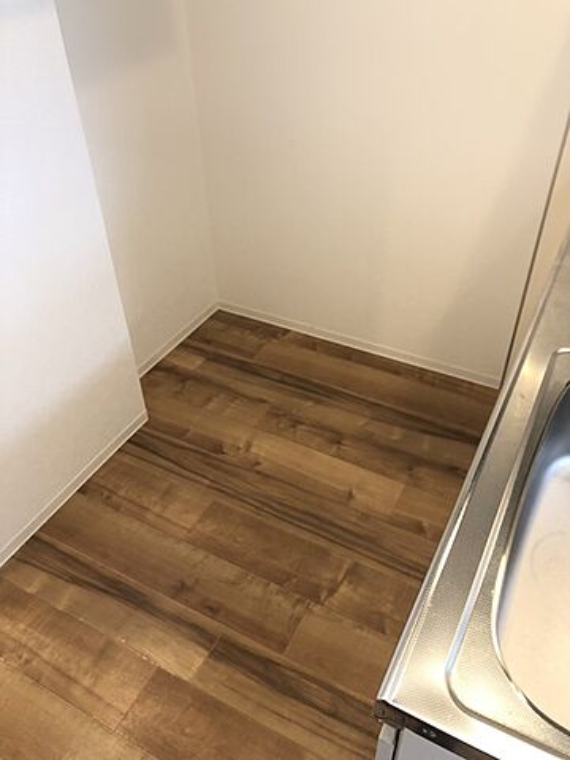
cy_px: 380
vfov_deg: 63.4
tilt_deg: -38.3
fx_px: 615
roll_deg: +2.7
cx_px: 285
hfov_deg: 49.7
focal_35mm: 28
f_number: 1.8
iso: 50
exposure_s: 1/17
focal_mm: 3.99
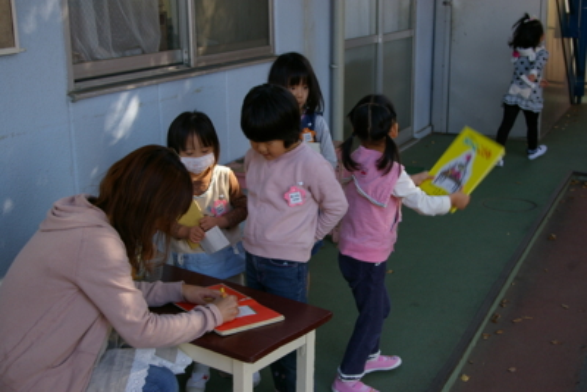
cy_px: 196
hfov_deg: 40.0
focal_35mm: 50
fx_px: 807
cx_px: 294
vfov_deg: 27.3
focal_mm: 33
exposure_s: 1/90
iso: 200
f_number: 4.5
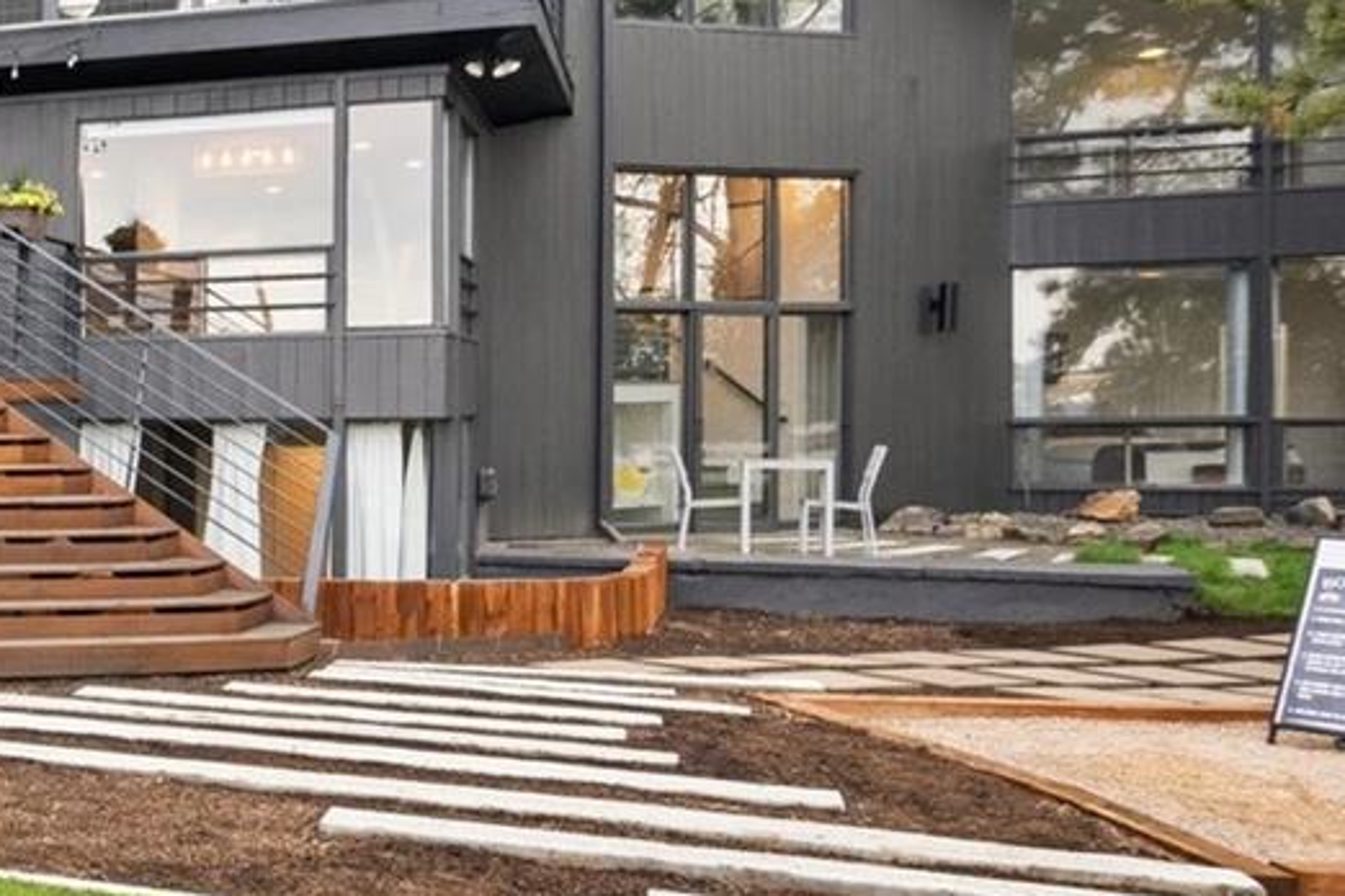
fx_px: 1831
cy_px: 252
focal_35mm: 49
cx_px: -510
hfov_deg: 29.8
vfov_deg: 27.2
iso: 1000
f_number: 9
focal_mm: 16
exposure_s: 1/20
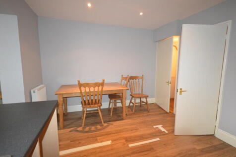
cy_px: 78
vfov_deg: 67.3
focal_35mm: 18
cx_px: 118
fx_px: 118
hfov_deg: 90.0
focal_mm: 12
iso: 2200
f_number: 4.5
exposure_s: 1/60
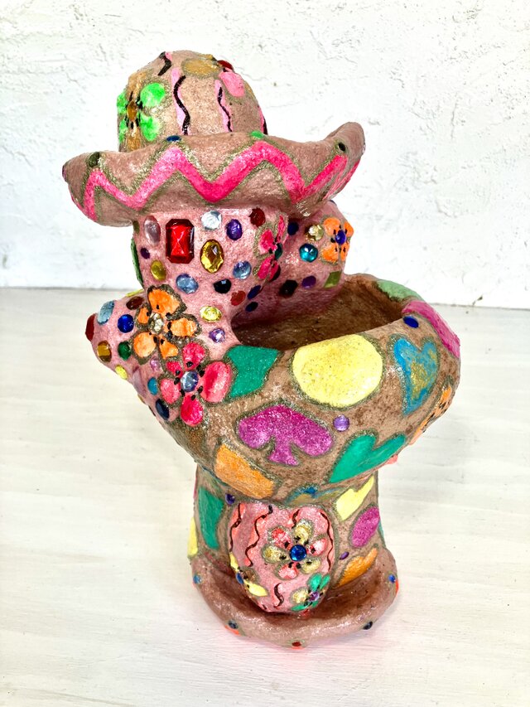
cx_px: 265
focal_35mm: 28
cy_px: 354
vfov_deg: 63.4
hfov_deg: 49.8
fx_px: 571
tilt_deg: -31.0
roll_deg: +1.7
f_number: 1.8
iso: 32
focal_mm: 3.99
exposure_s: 1/100
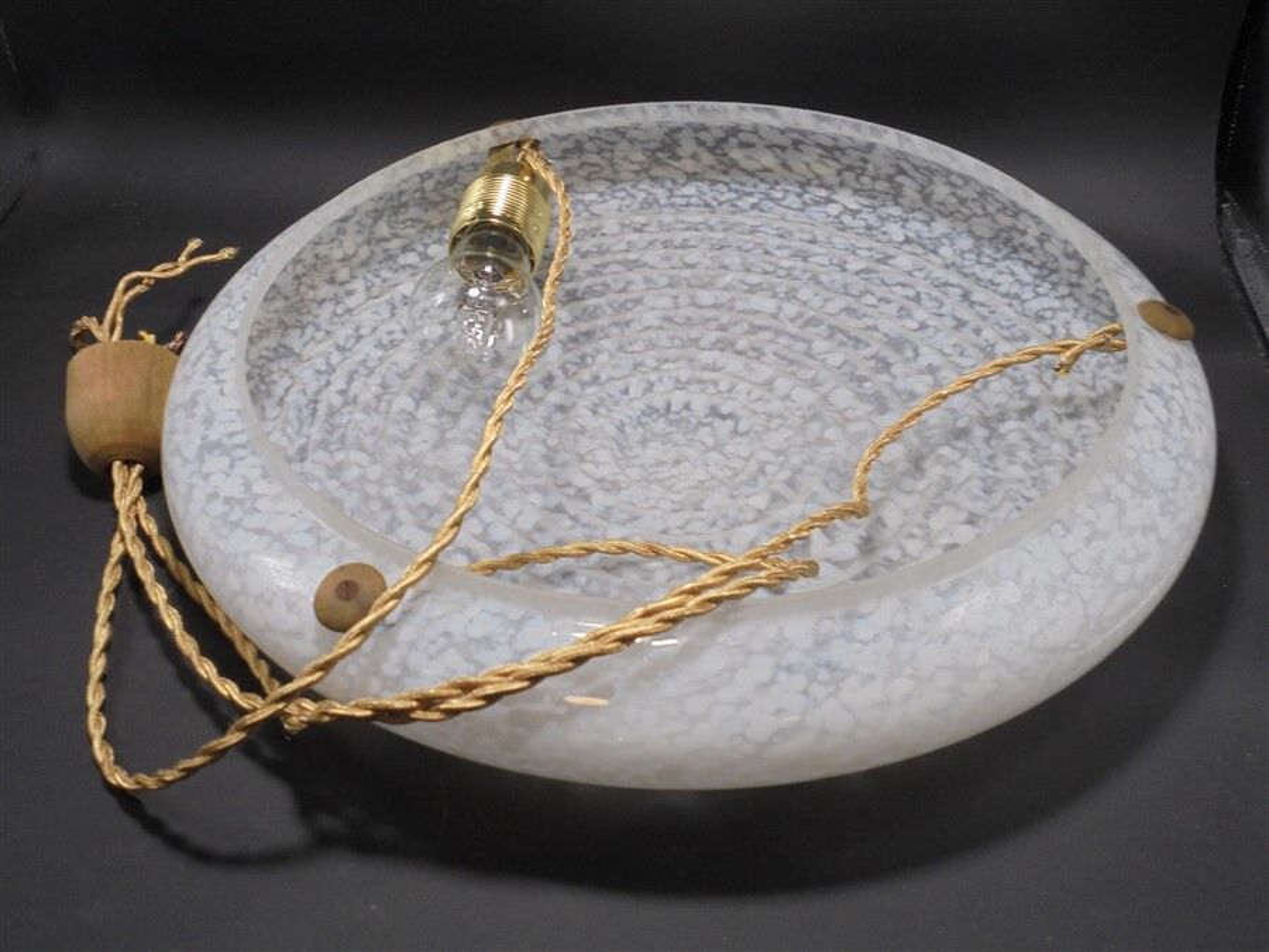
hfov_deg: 49.0
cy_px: 476
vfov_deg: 37.7
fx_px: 1393
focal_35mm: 38
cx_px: 634
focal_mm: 6.9
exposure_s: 1/30
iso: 100
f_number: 4.2
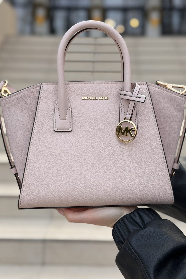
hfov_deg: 22.6
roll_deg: -0.9
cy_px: 138
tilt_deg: -5.2
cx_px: 98
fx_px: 465
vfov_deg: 33.4
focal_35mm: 60
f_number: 1.78
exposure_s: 1/675
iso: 64
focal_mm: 6.76
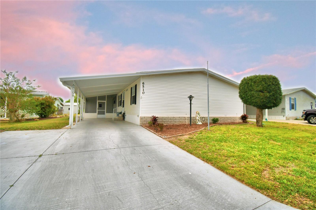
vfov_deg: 77.3
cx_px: 158
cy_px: 105
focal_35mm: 15
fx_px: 132
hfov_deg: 100.4
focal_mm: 10
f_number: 4.5
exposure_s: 1/1000
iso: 100
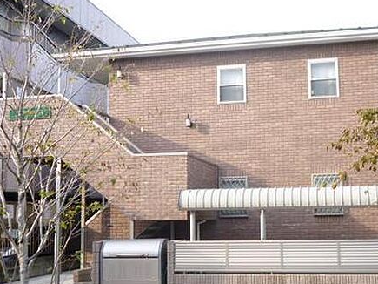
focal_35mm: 53
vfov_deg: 27.5
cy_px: 142
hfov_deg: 36.0
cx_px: 232
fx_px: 579
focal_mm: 6.4
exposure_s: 1/160
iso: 100
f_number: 3.5
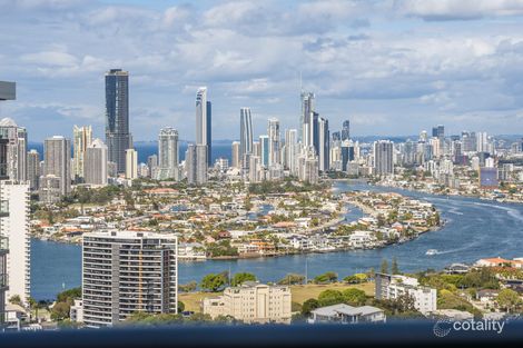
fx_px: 1321
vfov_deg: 15.0
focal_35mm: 91
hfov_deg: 22.4
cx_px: 262
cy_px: 174
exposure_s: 1/400
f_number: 11
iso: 200
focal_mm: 91
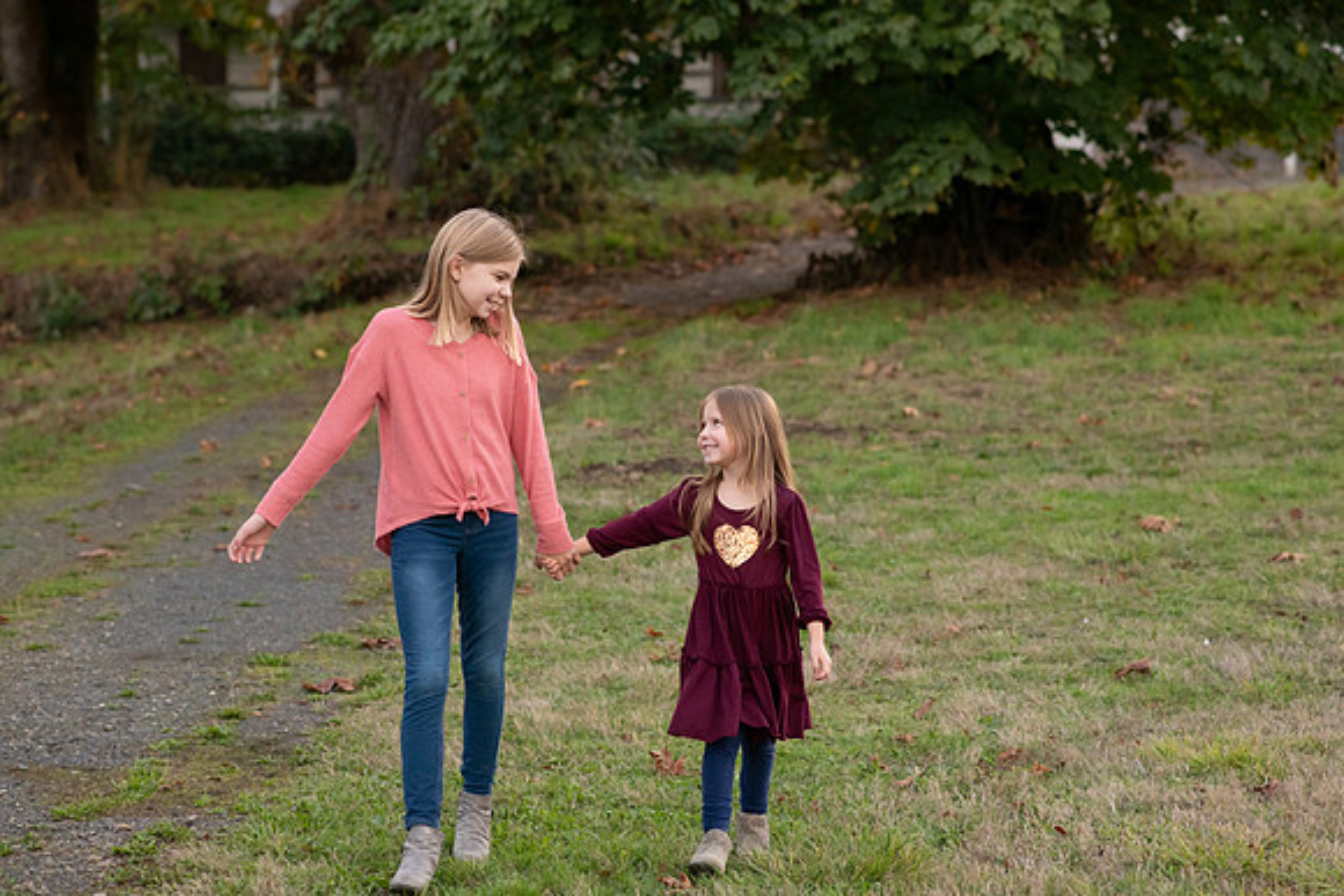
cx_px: 672
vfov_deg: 16.1
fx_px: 3174
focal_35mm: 85
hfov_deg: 23.9
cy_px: 448
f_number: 4
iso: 1600
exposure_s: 1/1000
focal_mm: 85
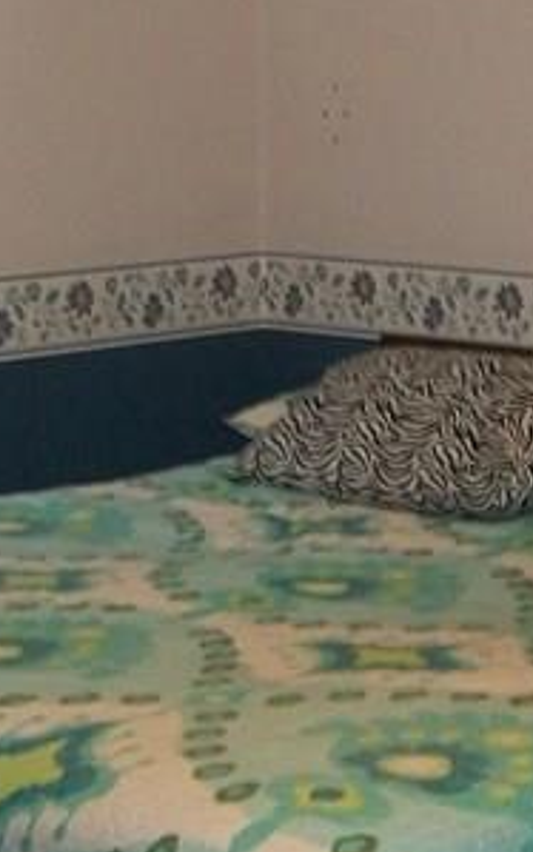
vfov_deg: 17.9
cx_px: 502
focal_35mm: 116
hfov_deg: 11.2
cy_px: 214
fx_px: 2695
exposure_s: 1/30
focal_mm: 5.7
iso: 160
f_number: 2.9
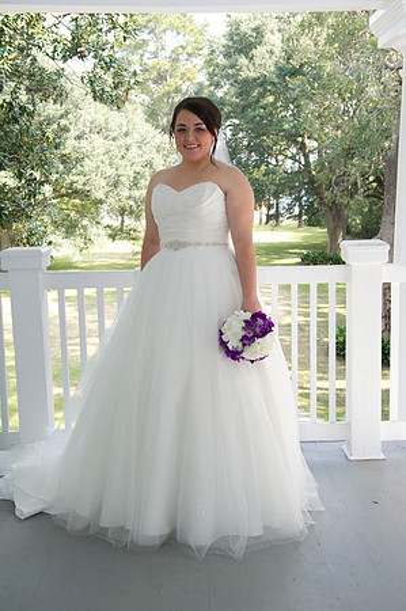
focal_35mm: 44
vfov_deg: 44.5
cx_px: 203
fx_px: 746
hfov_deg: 30.4
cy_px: 306
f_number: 5.6
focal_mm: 44
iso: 320
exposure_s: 1/125
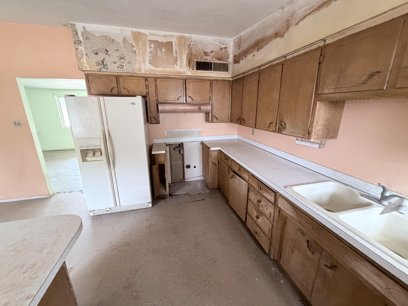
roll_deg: -0.2
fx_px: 165
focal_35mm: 14
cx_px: 204
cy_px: 153
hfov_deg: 102.1
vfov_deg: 85.7
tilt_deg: -15.0
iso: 500
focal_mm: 2.22
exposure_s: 1/60
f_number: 2.2
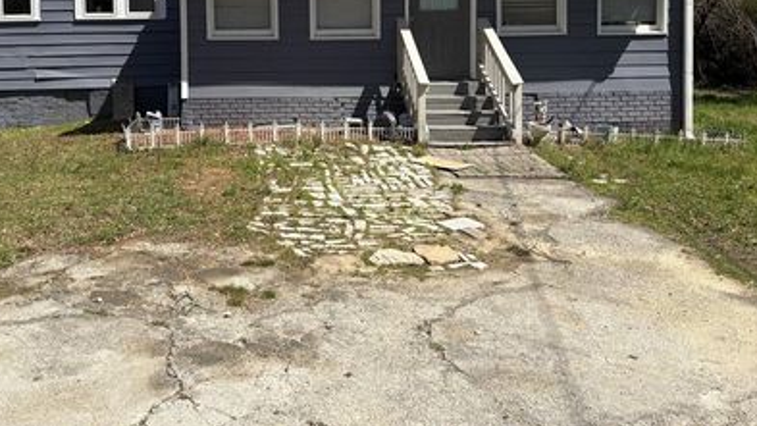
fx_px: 723
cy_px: 74
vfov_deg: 31.8
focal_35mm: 36
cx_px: 297
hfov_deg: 54.8
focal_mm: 5.96
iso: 50
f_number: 1.6
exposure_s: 1/3831
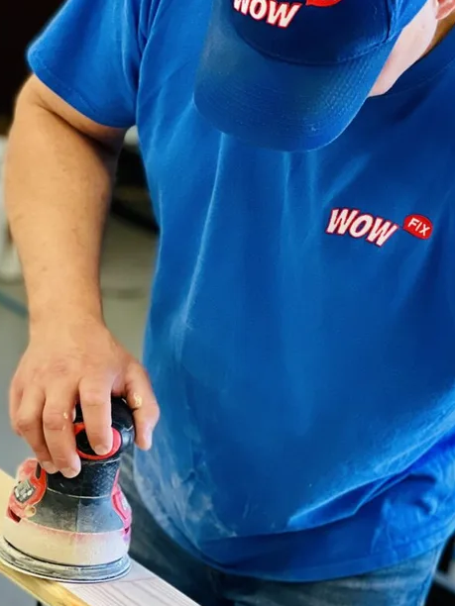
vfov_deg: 13.1
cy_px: 388
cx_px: 359
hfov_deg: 9.8
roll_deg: -11.9
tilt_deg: -15.8
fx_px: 2646
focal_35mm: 151
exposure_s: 1/60
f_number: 2.8
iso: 160
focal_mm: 9
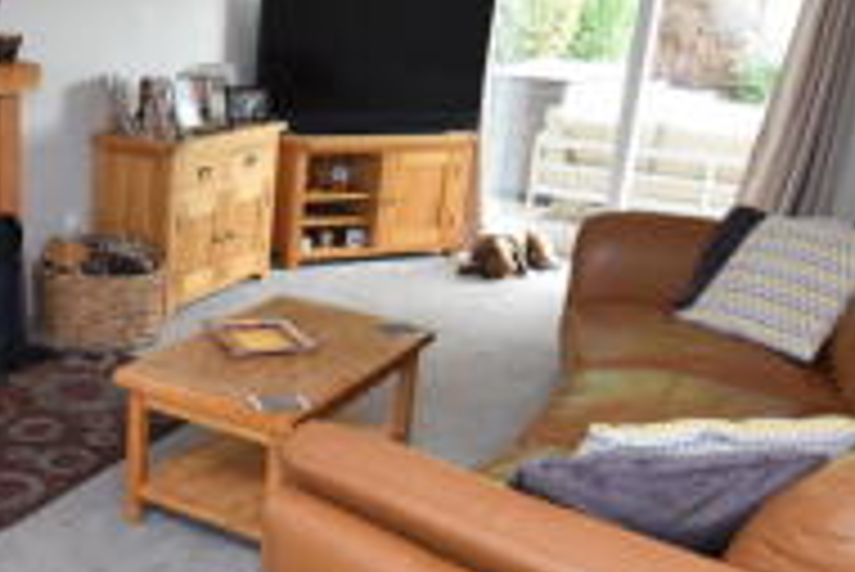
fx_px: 1070
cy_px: 309
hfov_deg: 40.7
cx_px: 108
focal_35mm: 45
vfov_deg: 29.9
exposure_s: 1/60
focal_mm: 12
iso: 560
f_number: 4
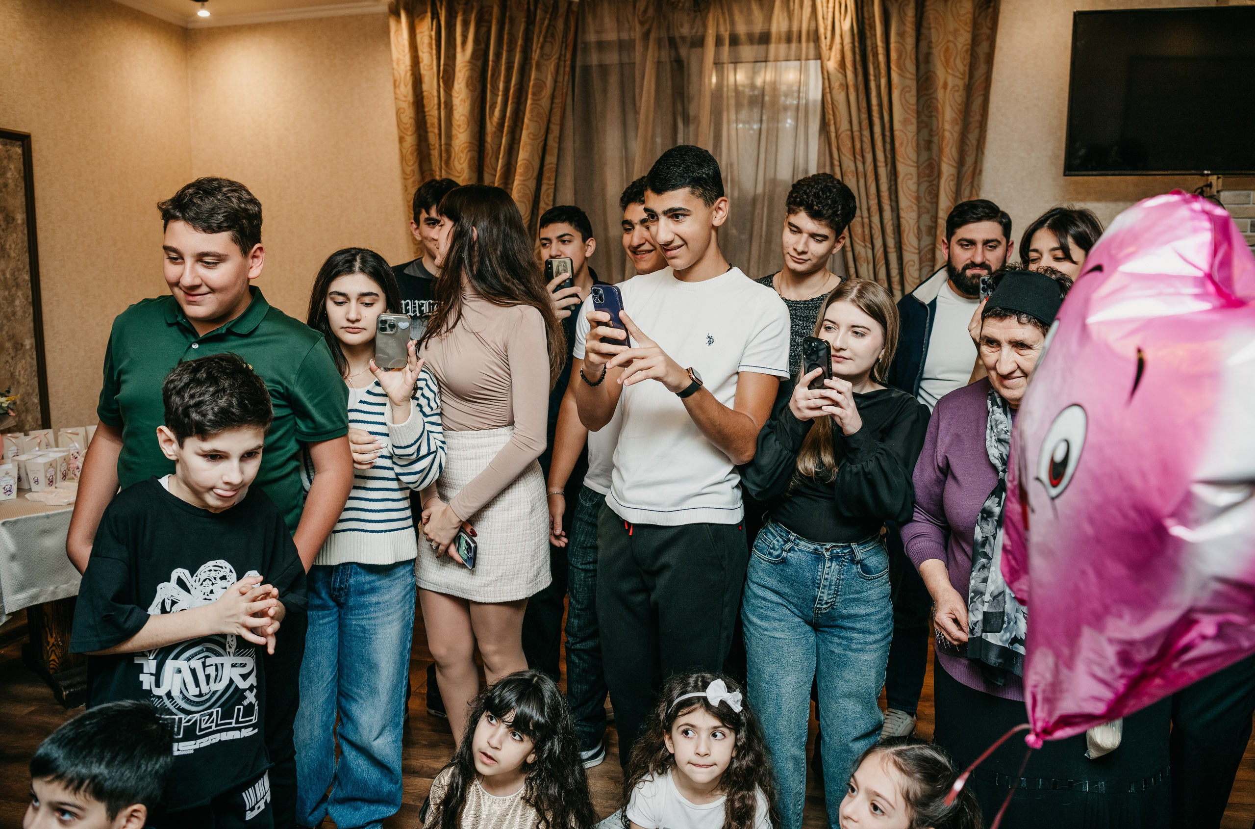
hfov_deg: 71.6
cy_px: 394
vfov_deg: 50.9
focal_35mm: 25
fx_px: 870
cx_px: 653
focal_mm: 24
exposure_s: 1/160
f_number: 4
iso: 160
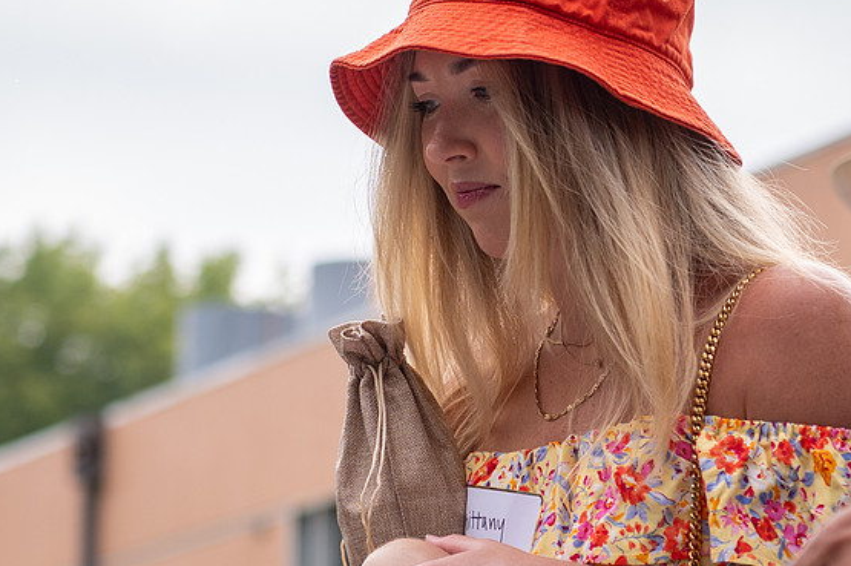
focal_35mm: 227
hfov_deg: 9.1
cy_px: 297
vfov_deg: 6.0
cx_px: 491
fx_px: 5361
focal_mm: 70
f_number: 3.5
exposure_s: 1/800
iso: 100
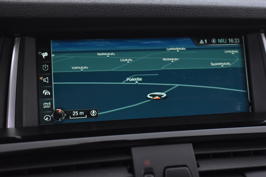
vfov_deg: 23.2
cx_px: 140
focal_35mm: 59
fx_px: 433
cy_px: 81
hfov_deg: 34.2
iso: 3200
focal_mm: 35
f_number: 4.5
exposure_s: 1/25
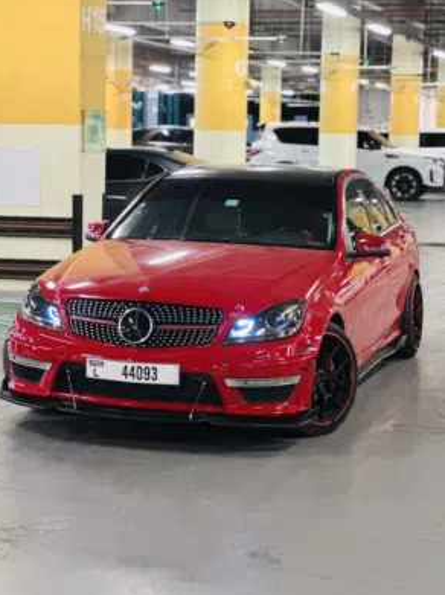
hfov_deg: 18.6
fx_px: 1356
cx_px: 219
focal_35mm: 79
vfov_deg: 24.7
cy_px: 299
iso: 400
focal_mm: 9
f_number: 2.8
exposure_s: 1/20
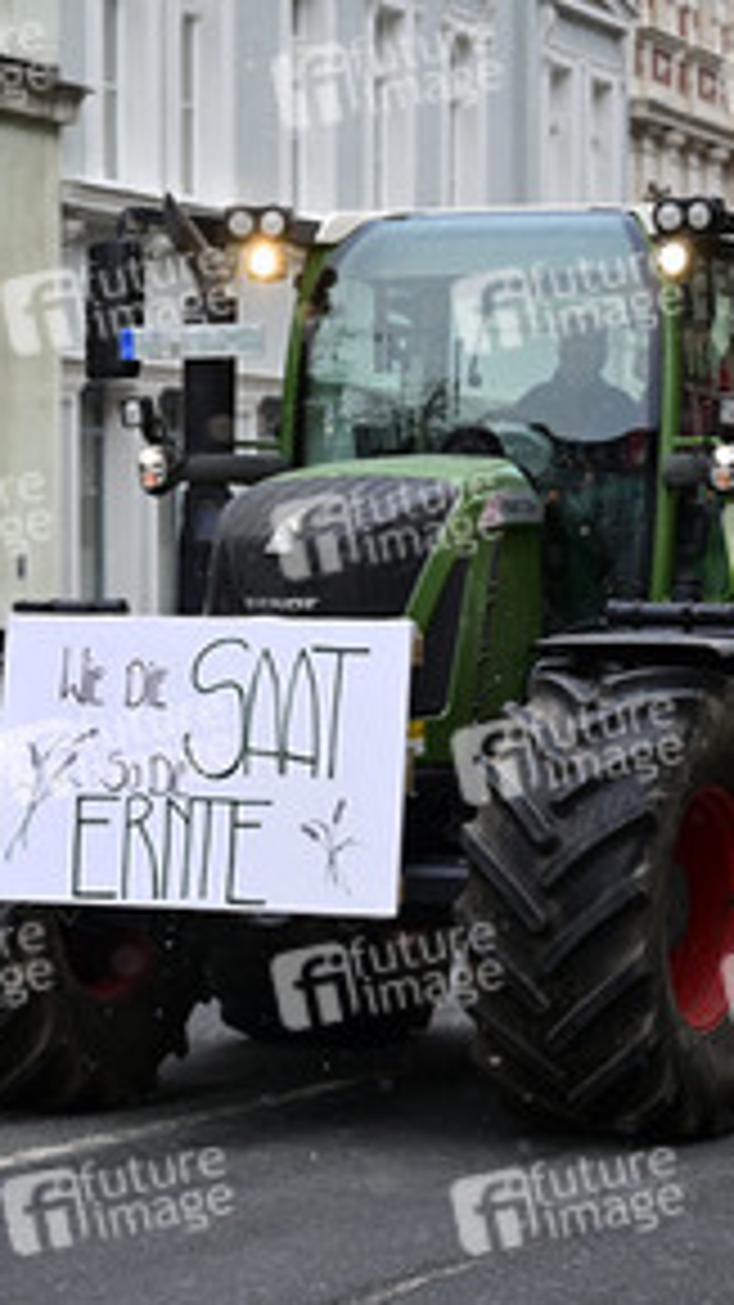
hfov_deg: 10.6
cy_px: 639
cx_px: 448
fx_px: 3947
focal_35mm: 114
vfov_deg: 18.8
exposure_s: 1/320
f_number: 2.8
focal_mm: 70
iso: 900
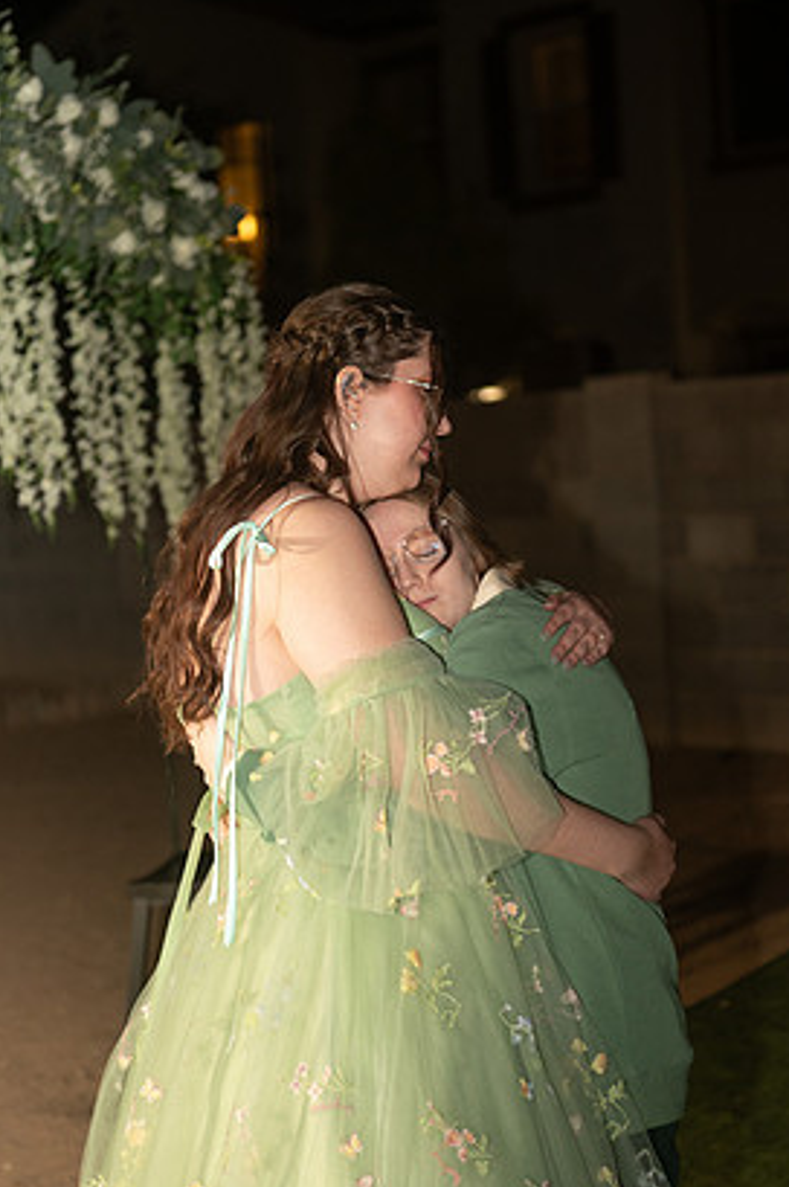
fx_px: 2535
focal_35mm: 77
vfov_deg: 26.3
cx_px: 431
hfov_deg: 17.7
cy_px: 598
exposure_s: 1/125
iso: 1600
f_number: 2.8
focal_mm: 70
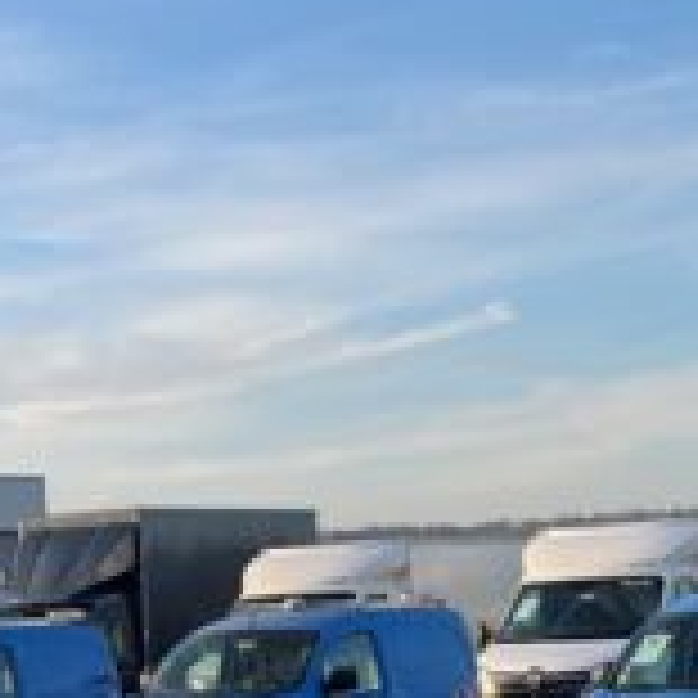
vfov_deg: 19.1
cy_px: 635
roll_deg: +1.6
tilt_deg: +4.4
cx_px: -144
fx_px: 2030
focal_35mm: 89
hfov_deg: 18.5
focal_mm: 4.2
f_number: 1.6
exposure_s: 1/1742
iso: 32
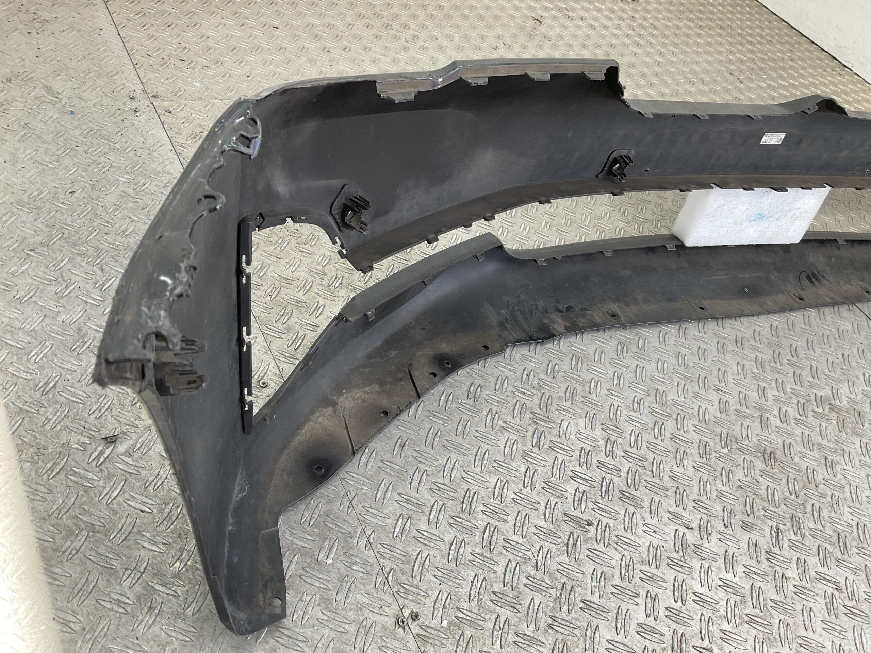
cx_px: 436
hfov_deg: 61.7
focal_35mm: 29
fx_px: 730
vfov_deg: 48.2
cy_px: 326
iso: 20
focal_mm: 3
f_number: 1.8
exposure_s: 1/100
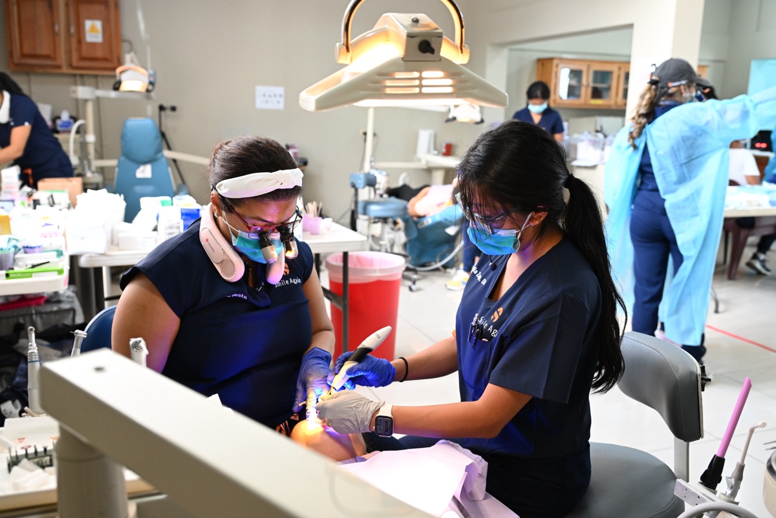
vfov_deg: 38.4
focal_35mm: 34
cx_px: 388
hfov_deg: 55.1
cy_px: 259
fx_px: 744
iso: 2500
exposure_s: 1/50
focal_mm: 34.5
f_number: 4
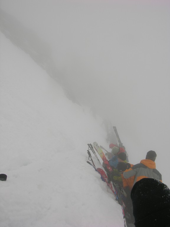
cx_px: 85
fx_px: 229
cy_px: 114
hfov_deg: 40.7
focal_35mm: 35
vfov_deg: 52.6
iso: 50
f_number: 5.6
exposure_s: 1/200
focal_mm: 8.9
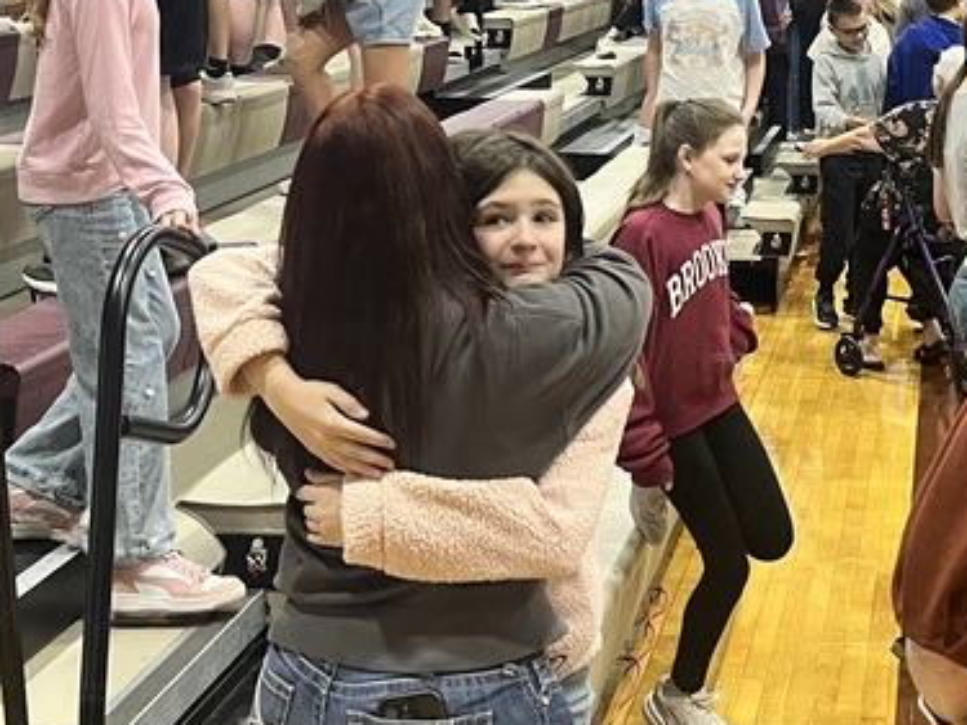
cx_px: 717
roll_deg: +0.1
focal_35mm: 71
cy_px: -111
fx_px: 1983
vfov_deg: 19.6
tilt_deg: -0.6
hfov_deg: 27.1
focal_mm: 5.1
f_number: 1.6
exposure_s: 1/60
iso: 125
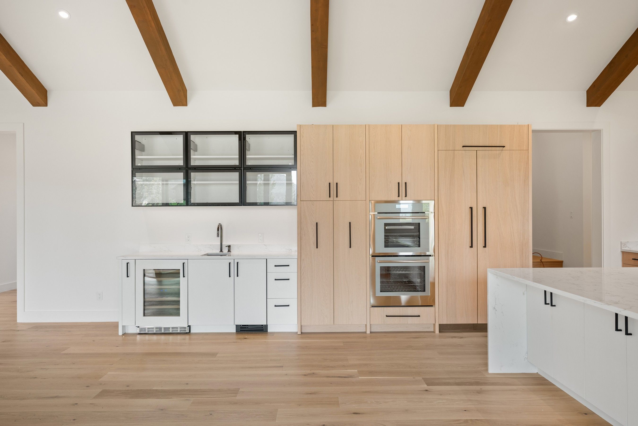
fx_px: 408
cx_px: 319
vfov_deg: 55.1
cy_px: 213
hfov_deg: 76.1
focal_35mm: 23
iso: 640
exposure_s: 1/20
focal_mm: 23
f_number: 7.1
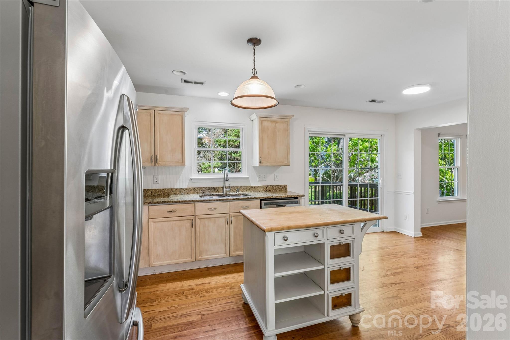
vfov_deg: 73.1
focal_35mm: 16
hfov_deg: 96.0
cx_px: 255
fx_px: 229
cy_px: 170
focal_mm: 16.2
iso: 400
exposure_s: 1/10
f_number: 13
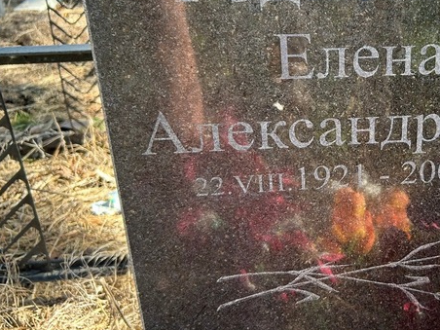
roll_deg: -0.9
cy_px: 122
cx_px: 363
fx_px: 585
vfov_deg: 31.4
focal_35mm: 46
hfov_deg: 39.3
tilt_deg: -28.4
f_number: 1.5
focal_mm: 5.7
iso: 50
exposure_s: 1/252
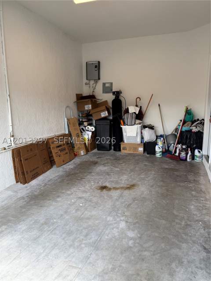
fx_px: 195
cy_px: 140
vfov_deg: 71.6
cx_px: 106
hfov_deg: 56.8
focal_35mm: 24
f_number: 1.78
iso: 64
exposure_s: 1/249
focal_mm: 6.76
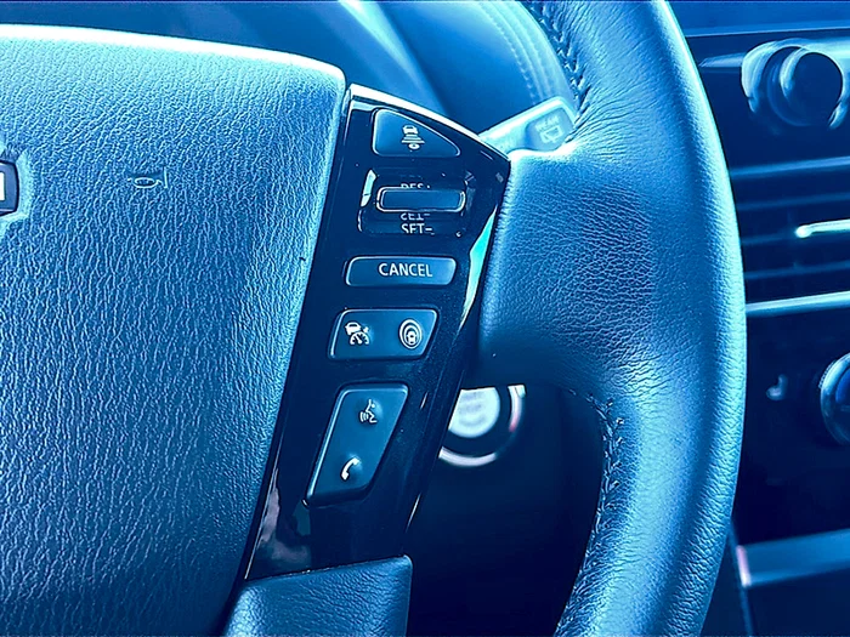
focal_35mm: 38
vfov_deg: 37.7
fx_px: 933
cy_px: 318
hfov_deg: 49.0
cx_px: 425
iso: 100
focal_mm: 6.86
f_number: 1.78
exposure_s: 1/40
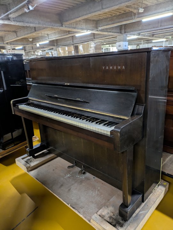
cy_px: 115
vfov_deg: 69.4
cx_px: 86
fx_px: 166
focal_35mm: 25
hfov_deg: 54.9
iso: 206
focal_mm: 5.43
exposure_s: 1/25
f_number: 1.89
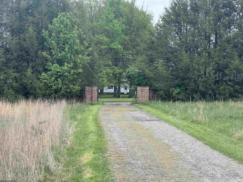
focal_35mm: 77
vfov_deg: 19.1
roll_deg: -0.3
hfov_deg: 25.3
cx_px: 122
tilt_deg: -0.5
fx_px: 541
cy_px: 91
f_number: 2.8
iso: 32
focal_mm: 9
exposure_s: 1/215
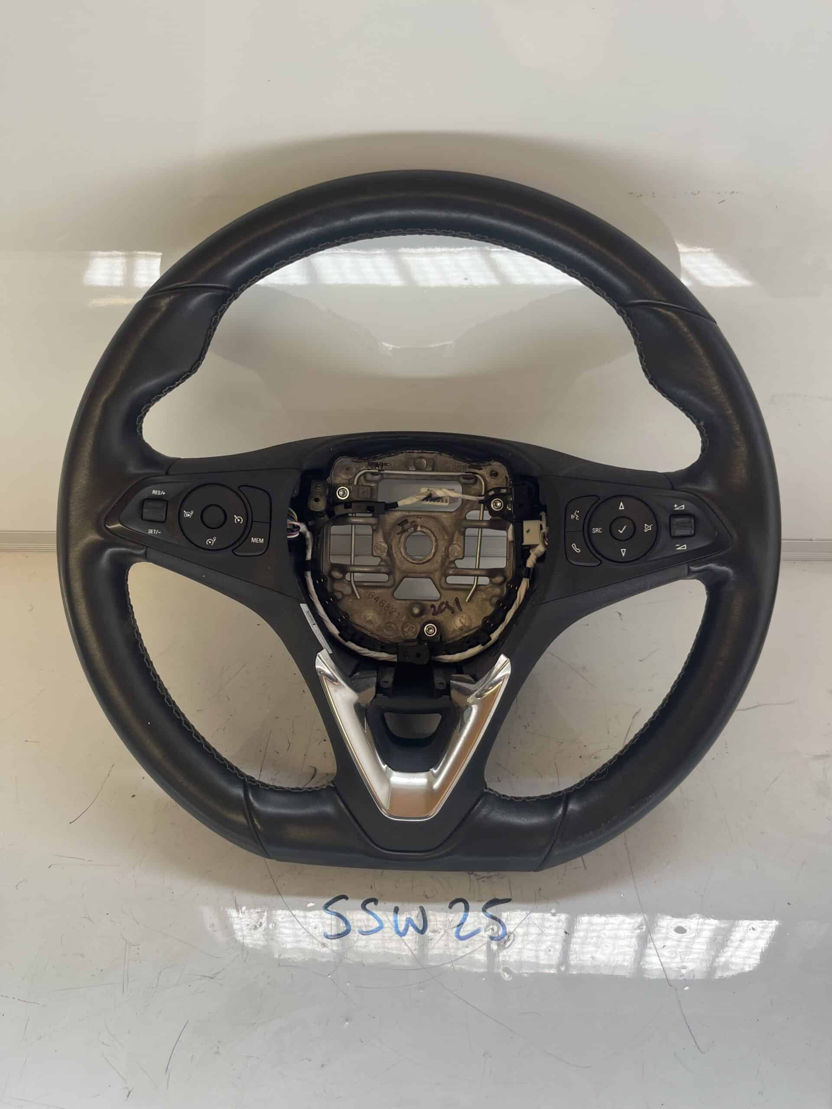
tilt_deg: -42.1
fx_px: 833
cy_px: 554
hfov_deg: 53.1
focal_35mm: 26
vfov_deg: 67.3
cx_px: 416
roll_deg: -0.4
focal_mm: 5.1
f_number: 1.6
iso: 40
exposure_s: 1/122
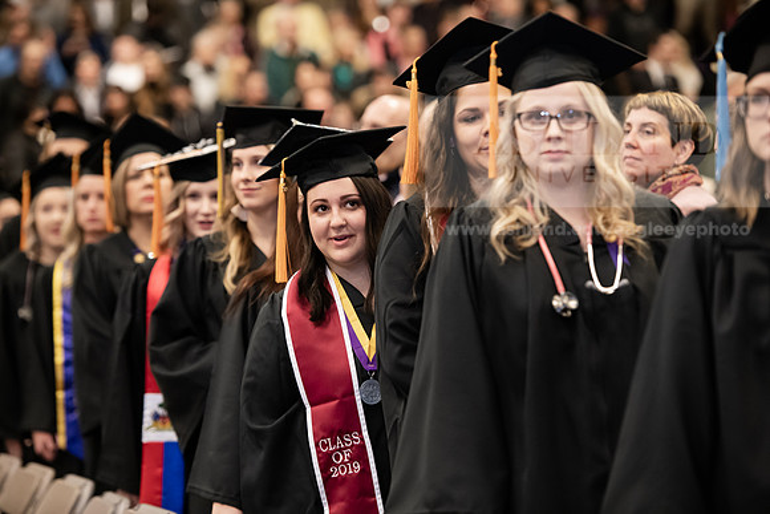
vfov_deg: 9.8
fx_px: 2995
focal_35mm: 140
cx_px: 385
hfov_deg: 14.7
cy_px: 257
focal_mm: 140
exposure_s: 1/200
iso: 2000
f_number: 3.2
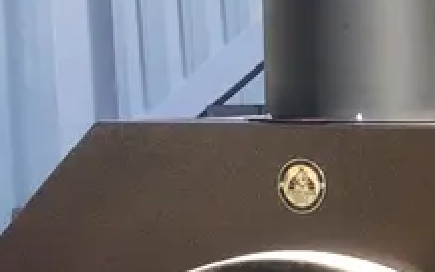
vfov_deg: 7.9
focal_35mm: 164
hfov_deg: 12.0
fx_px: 1944
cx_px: 705
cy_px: 310
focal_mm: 3.3
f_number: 2.4
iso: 25
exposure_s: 1/395
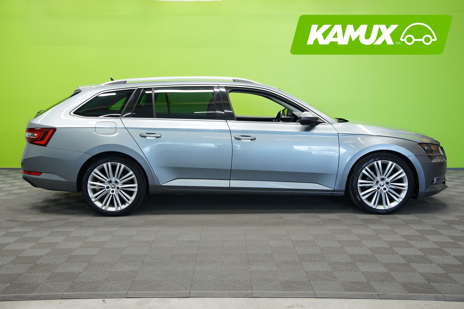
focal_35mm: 40
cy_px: 154
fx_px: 516
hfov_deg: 48.5
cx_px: 232
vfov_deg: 33.4
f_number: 5.6
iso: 500
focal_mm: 40
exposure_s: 1/15
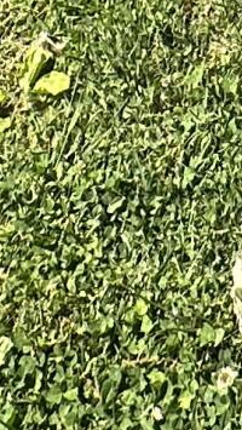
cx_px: 451
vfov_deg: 11.0
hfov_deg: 9.0
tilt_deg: -3.7
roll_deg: -0.8
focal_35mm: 129
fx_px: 1470
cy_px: -858
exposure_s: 1/1159
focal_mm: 2.22
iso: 50
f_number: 2.2
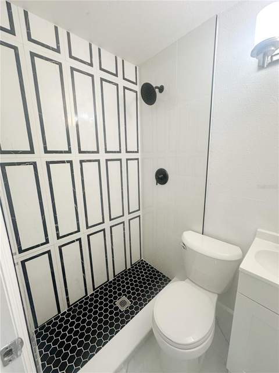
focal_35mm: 14
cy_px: 186
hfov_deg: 85.7
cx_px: 140
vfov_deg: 102.1
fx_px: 150
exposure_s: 1/120
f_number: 2.2
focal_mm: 2.22
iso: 125
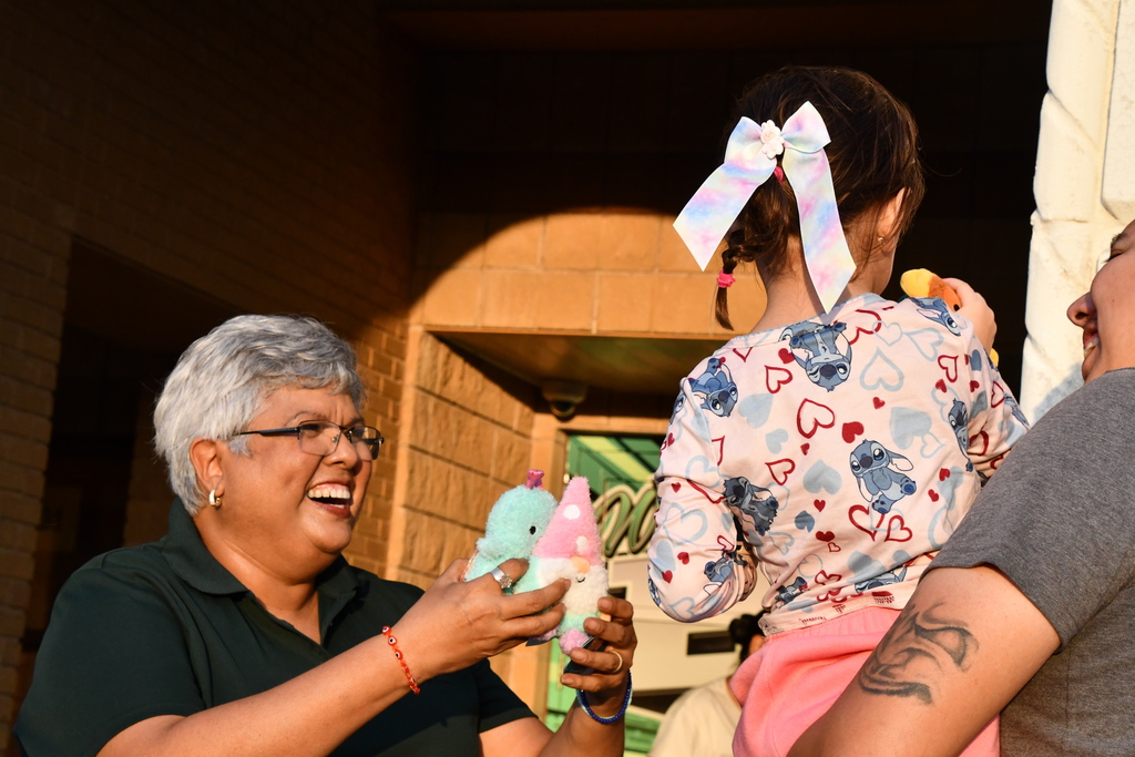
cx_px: 568
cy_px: 378
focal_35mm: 93
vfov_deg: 14.7
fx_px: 2932
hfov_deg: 21.9
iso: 1600
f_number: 13
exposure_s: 1/640
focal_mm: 62
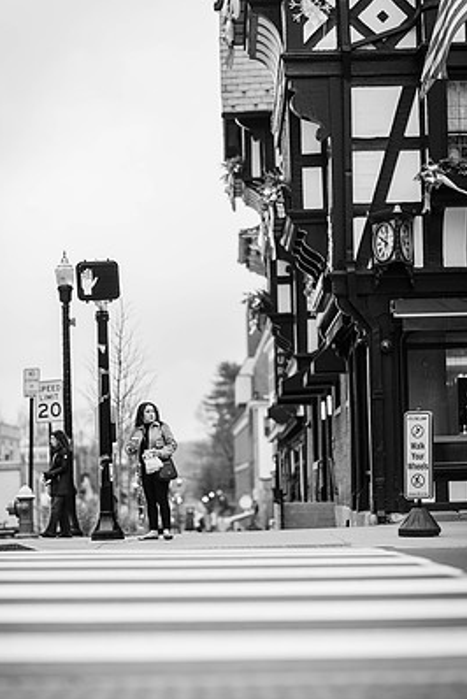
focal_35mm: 96
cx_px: 211
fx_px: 1865
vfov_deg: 21.2
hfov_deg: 14.3
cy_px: 386
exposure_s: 1/1000
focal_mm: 85
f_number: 1.4
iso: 100
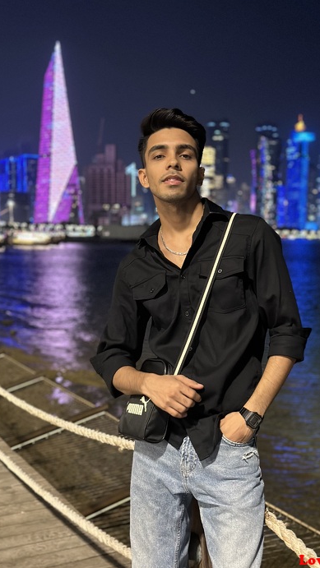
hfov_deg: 22.6
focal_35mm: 53
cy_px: 287
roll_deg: -1.7
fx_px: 799
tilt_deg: -3.1
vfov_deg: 39.2
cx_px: 206
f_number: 1.78
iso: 1000
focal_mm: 6.86
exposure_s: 1/20
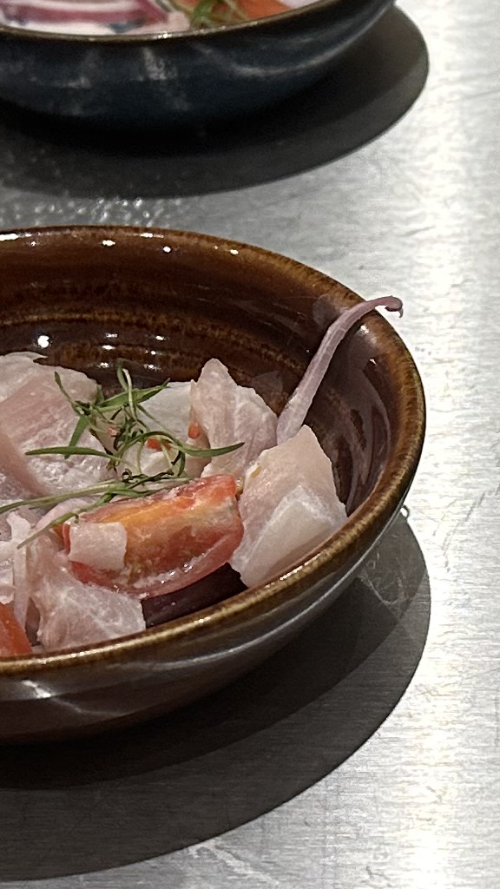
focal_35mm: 103
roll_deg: +1.4
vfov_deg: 20.7
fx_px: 2428
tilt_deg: -34.1
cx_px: 368
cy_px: 374
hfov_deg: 11.7
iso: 250
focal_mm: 6.86
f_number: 1.78
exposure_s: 1/60
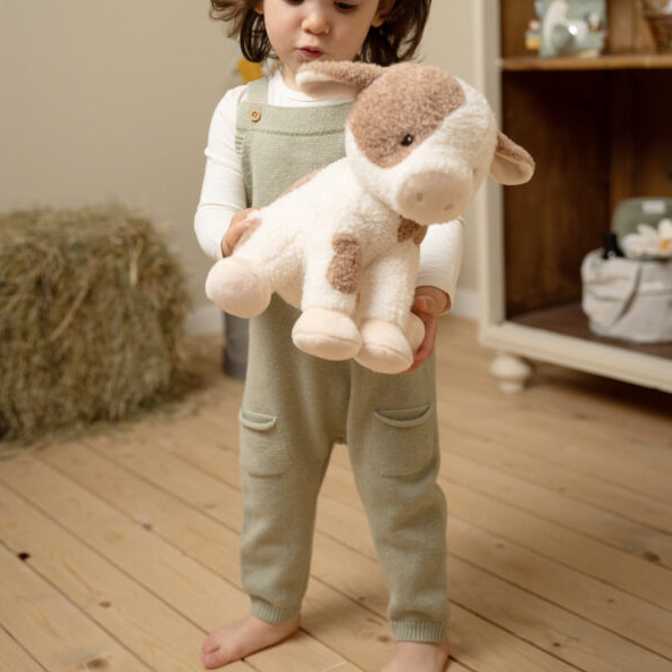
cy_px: 285
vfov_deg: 31.6
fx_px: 1187
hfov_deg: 31.6
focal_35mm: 54
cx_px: 337
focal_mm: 41.8
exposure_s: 1/400
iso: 1600
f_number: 2.8
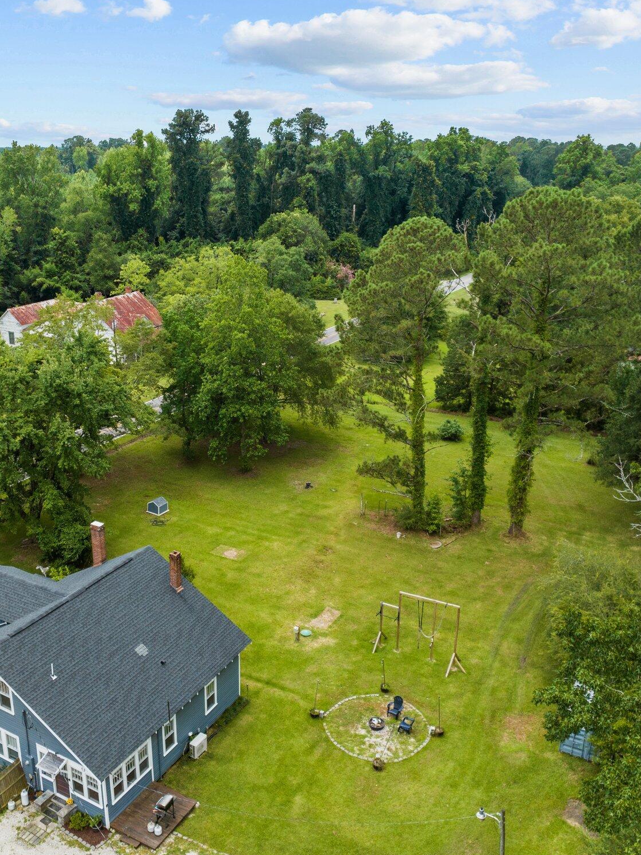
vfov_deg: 55.4
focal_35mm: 33
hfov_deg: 42.7
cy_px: 432
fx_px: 815
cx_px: 248
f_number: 2.8
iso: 200
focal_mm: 12.29
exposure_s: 1/2000
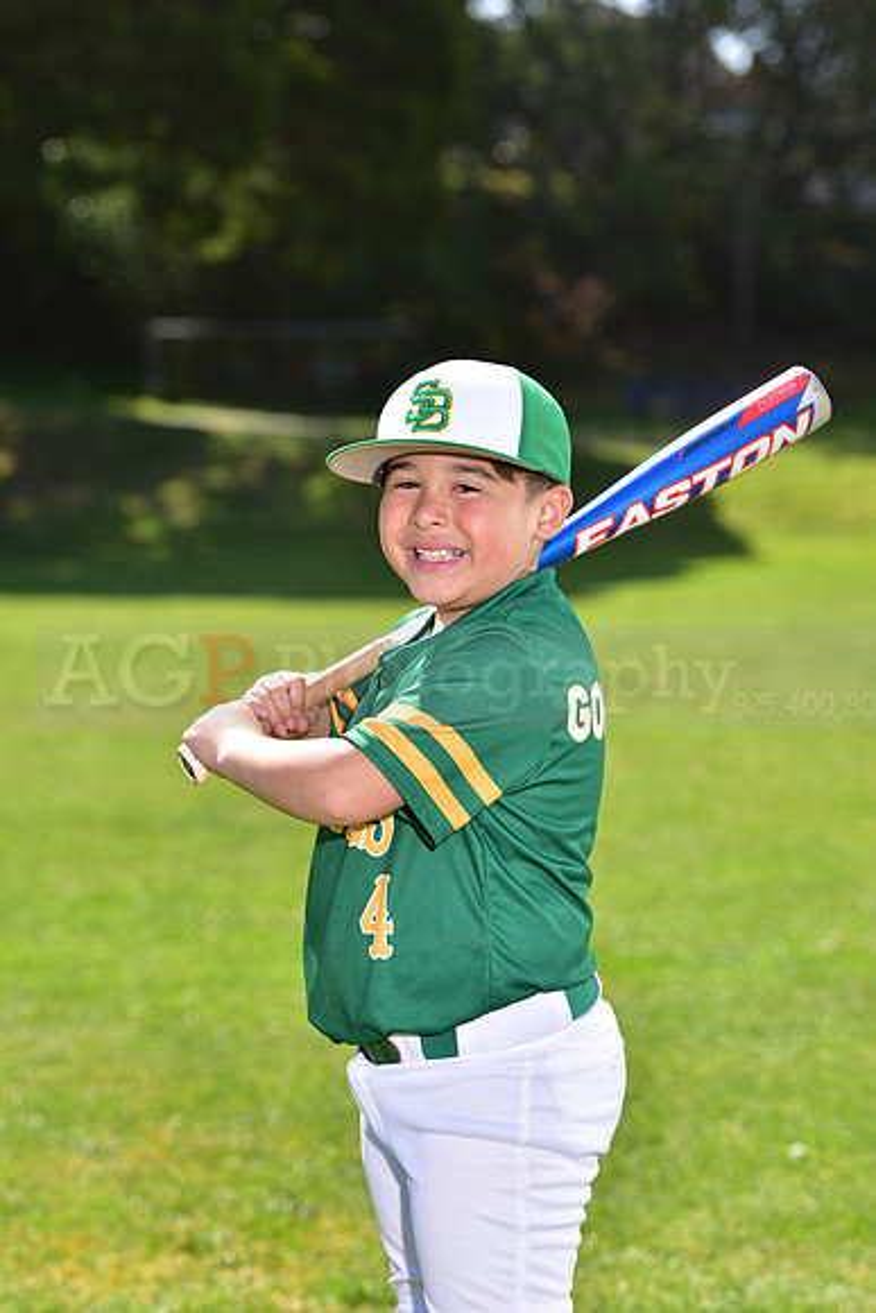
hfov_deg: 10.6
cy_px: 656
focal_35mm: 130
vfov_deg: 15.8
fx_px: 4742
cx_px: 438
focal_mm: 130
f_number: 5.6
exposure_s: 1/250
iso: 100
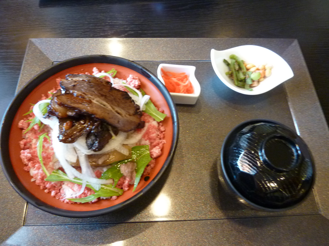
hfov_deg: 69.4
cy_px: 123
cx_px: 164
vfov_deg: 54.9
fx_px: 238
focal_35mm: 25
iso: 400
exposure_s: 1/13
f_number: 3.3
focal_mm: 4.1
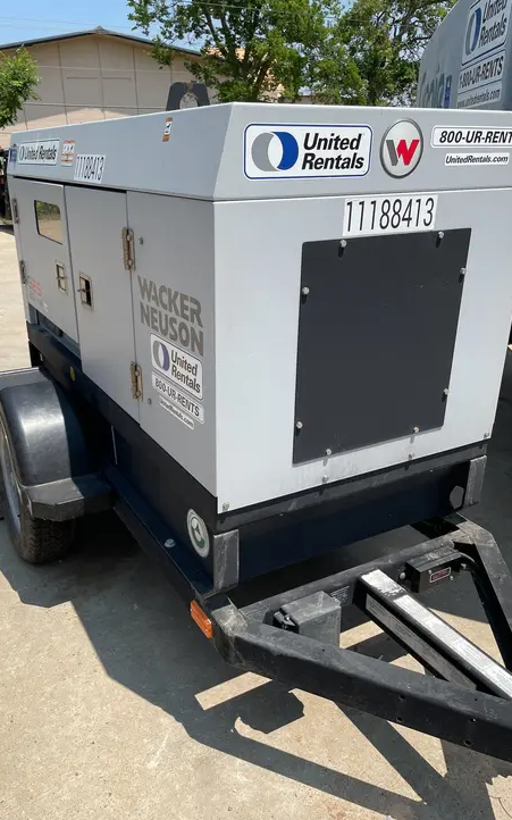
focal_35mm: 28
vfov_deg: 66.5
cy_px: 414
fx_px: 625
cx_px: 219
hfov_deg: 44.4
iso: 50
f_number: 1.6
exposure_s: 1/4292
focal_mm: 4.2
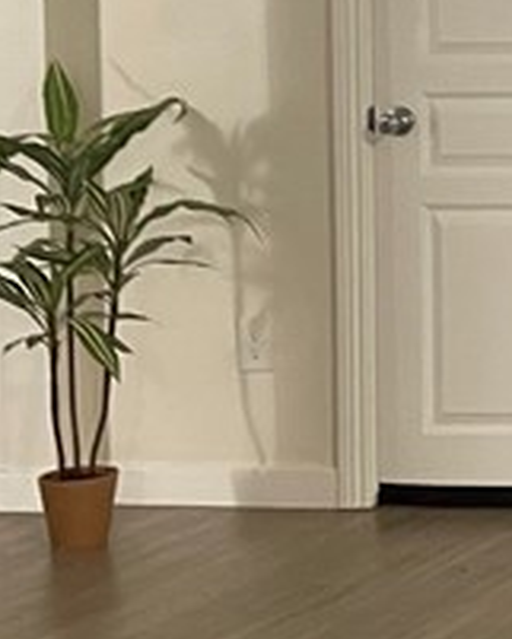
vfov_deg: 14.5
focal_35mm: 129
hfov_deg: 9.4
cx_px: 1546
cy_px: -73
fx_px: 2442
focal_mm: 5.1
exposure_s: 1/30
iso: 640
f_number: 1.6
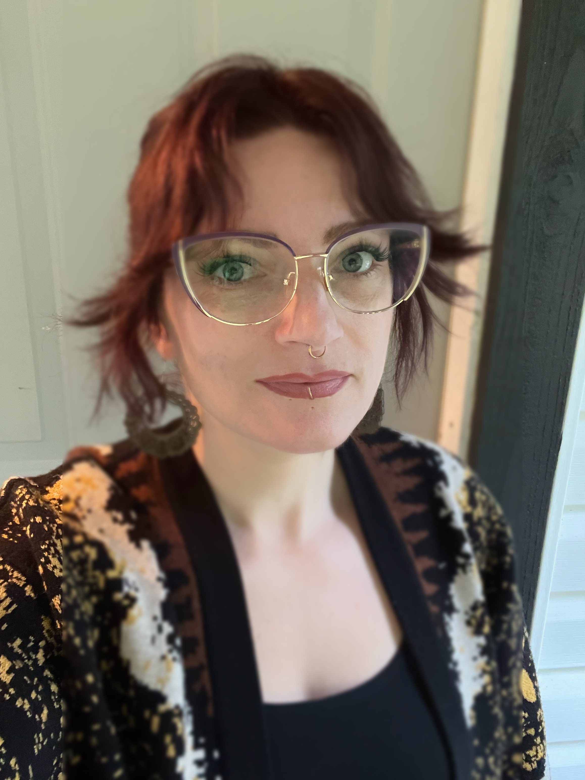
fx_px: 676
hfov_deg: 46.8
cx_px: 292
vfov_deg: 60.0
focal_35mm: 30
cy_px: 390
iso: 640
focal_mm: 2.71
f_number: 2.2
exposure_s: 1/24
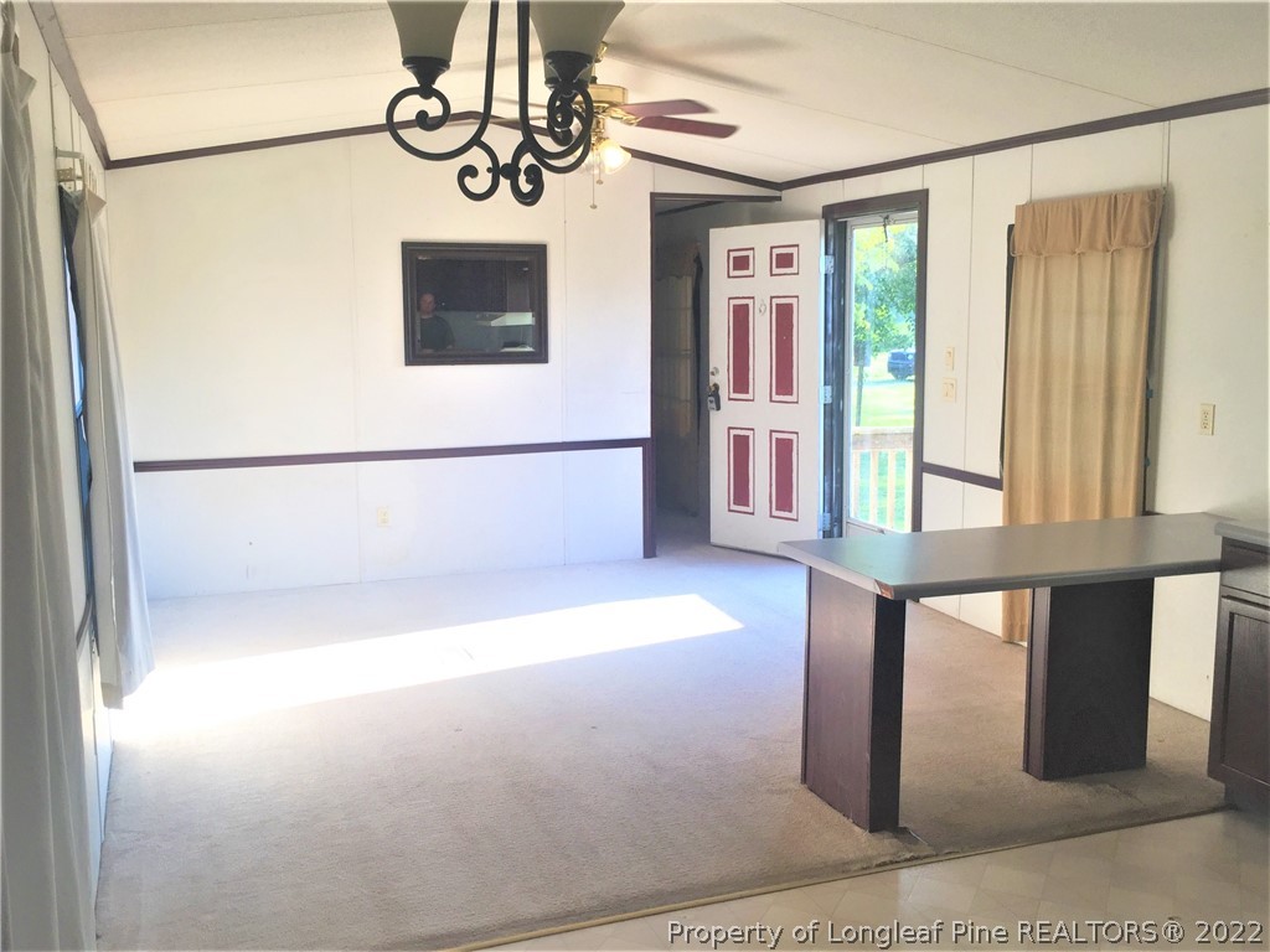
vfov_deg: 48.2
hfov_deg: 61.7
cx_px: 635
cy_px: 476
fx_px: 1064
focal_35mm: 29
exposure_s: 1/120
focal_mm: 4.15
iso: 40
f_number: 2.2
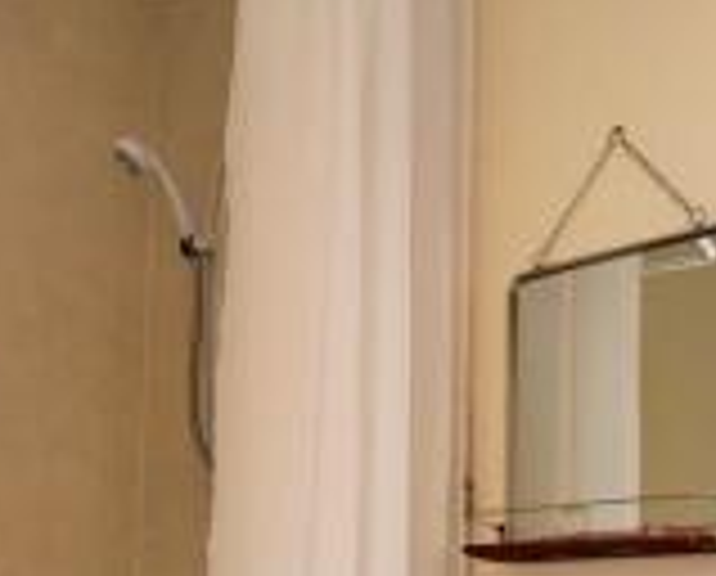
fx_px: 892
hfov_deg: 43.7
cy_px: 623
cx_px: 351
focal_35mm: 42
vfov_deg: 31.9
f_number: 5.6
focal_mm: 10
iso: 800
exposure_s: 1/125
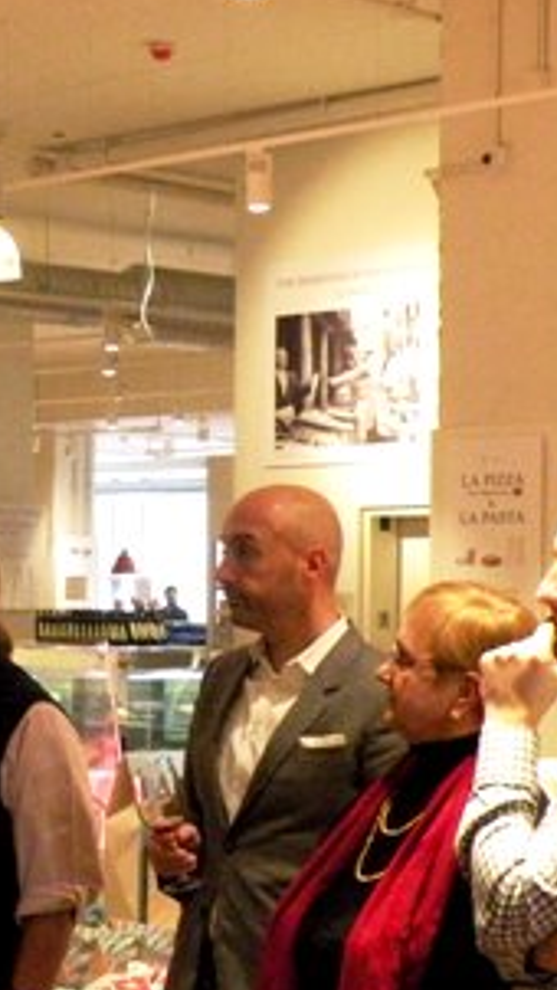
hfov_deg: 12.4
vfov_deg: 21.9
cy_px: 662
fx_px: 2545
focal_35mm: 97
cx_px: 66
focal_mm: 7.4
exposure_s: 1/30
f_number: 3.2
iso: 400
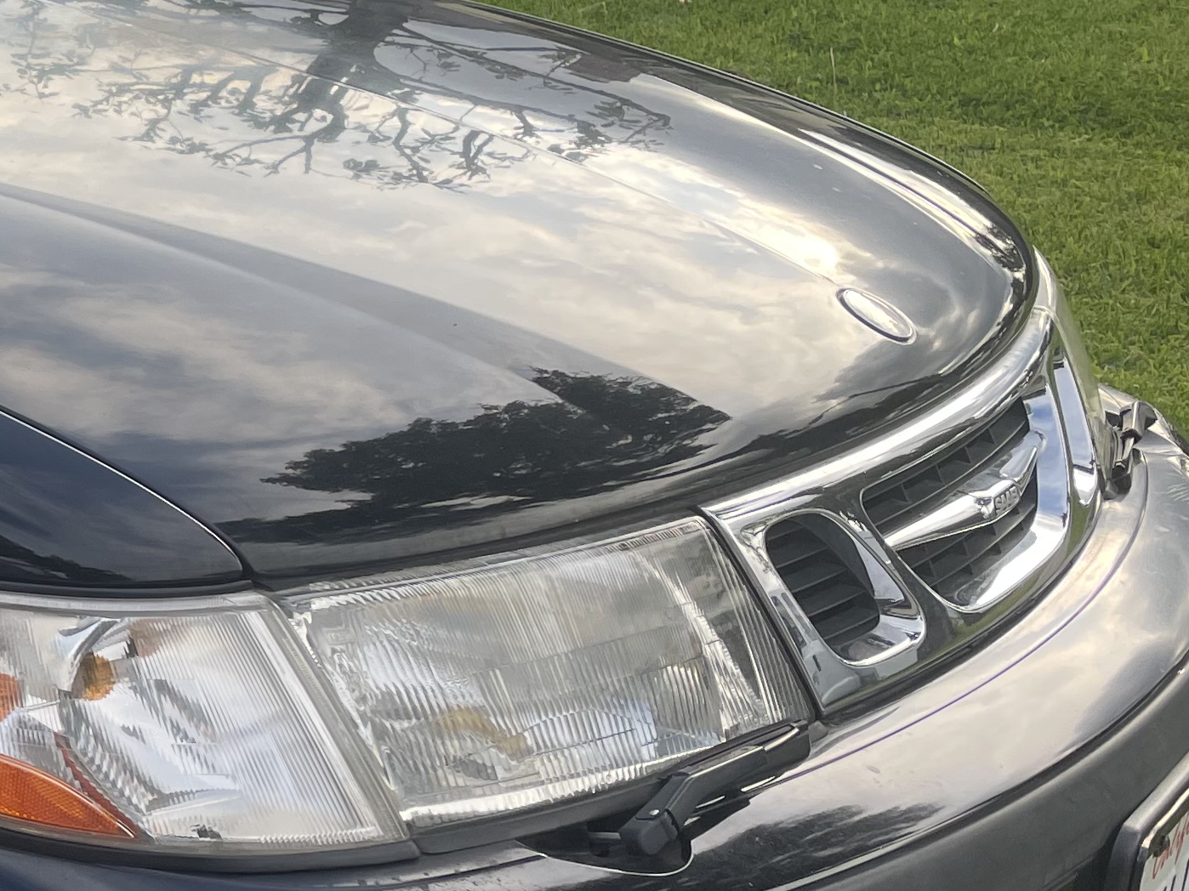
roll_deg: +2.1
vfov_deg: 19.6
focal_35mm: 75
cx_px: -424
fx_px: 2576
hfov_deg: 22.7
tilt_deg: -16.4
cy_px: 494
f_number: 1.6
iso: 32
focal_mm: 4.2
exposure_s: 1/666
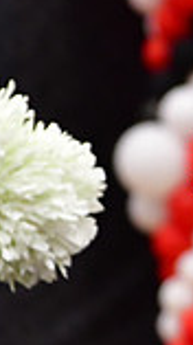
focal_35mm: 1163
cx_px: 592
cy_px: 412
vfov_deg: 1.9
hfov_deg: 1.0
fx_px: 10609
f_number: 3.5
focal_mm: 200
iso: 4000
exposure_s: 1/500
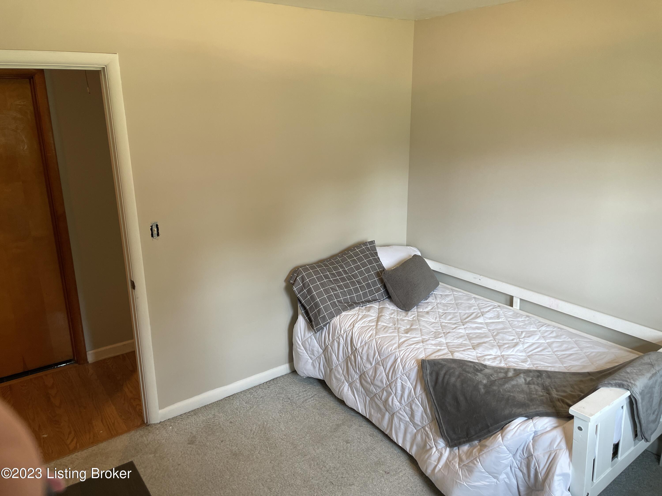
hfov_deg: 67.3
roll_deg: +0.4
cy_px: 248
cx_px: 331
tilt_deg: -15.5
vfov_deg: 53.1
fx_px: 497
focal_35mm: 26
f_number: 1.6
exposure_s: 1/60
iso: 80
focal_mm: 4.2
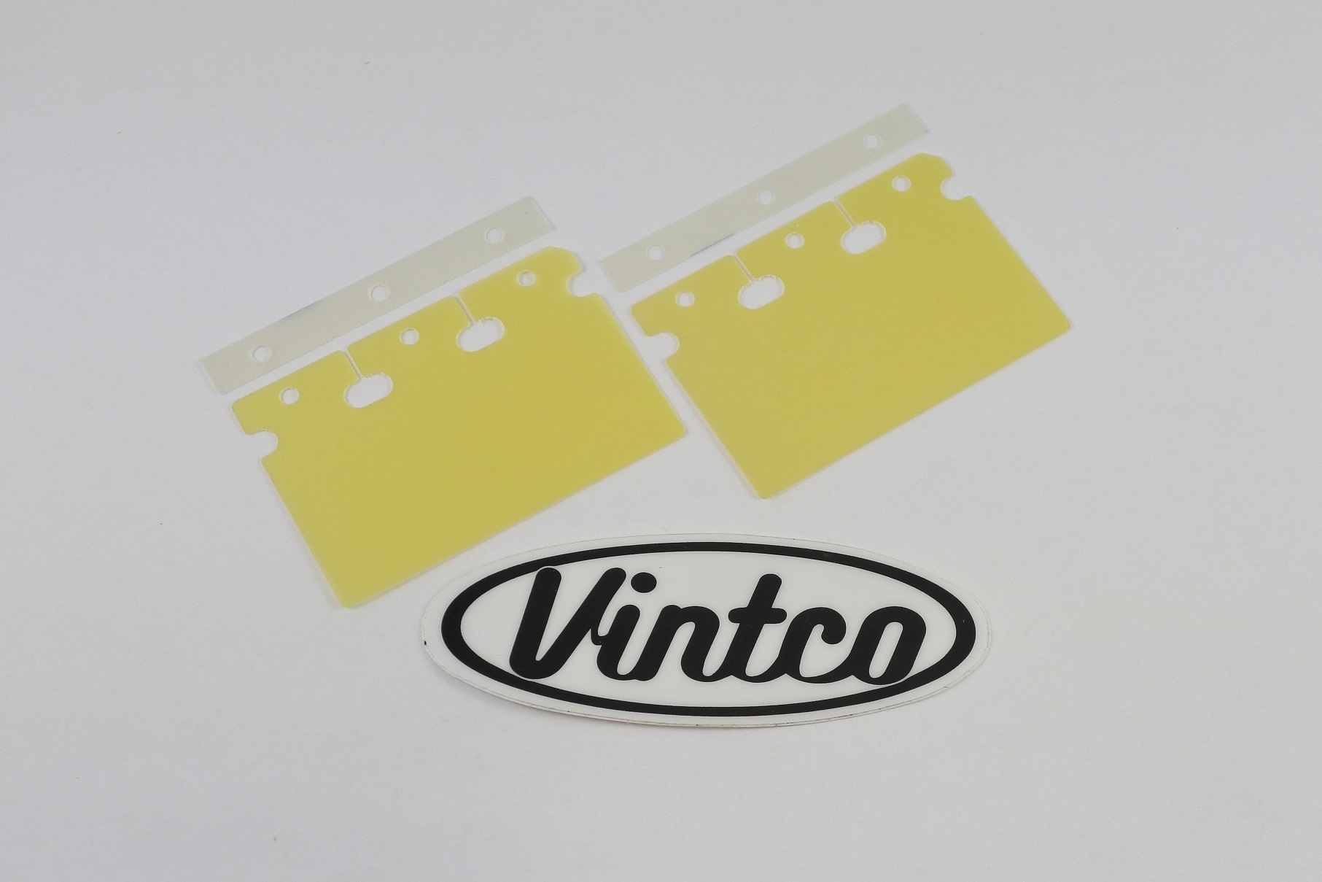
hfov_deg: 53.1
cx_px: 661
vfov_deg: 36.9
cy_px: 441
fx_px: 1322
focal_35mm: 36
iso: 400
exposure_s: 1/250
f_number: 4
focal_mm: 13.7
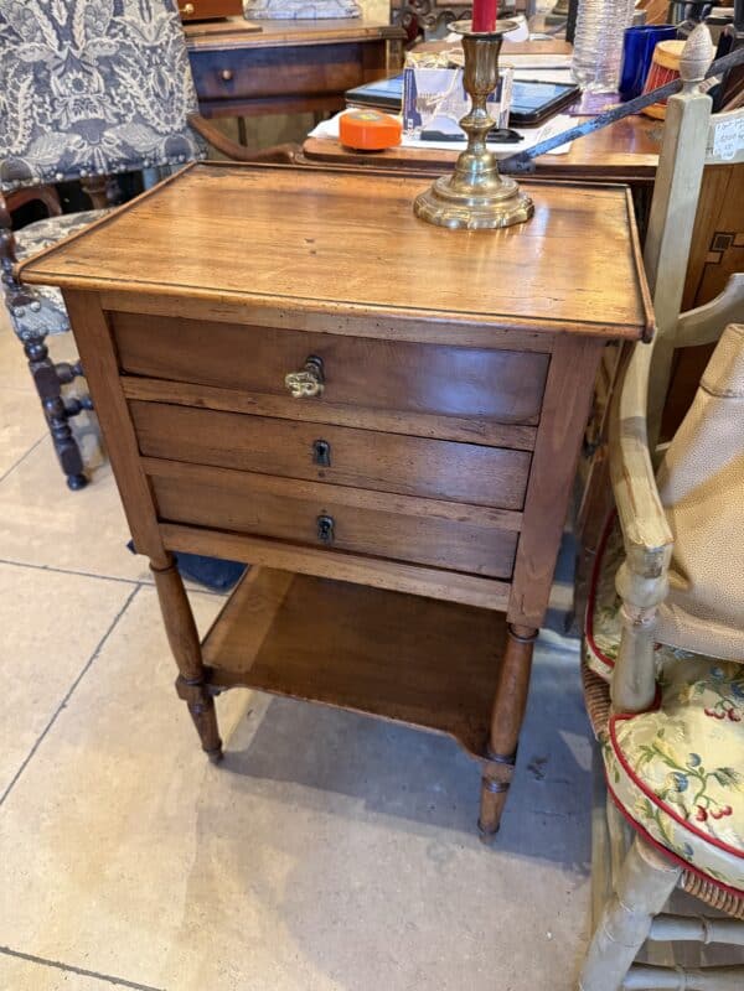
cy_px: 496
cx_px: 372
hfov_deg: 56.8
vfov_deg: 71.6
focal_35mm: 24
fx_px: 688
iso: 500
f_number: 1.78
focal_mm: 6.76
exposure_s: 1/50
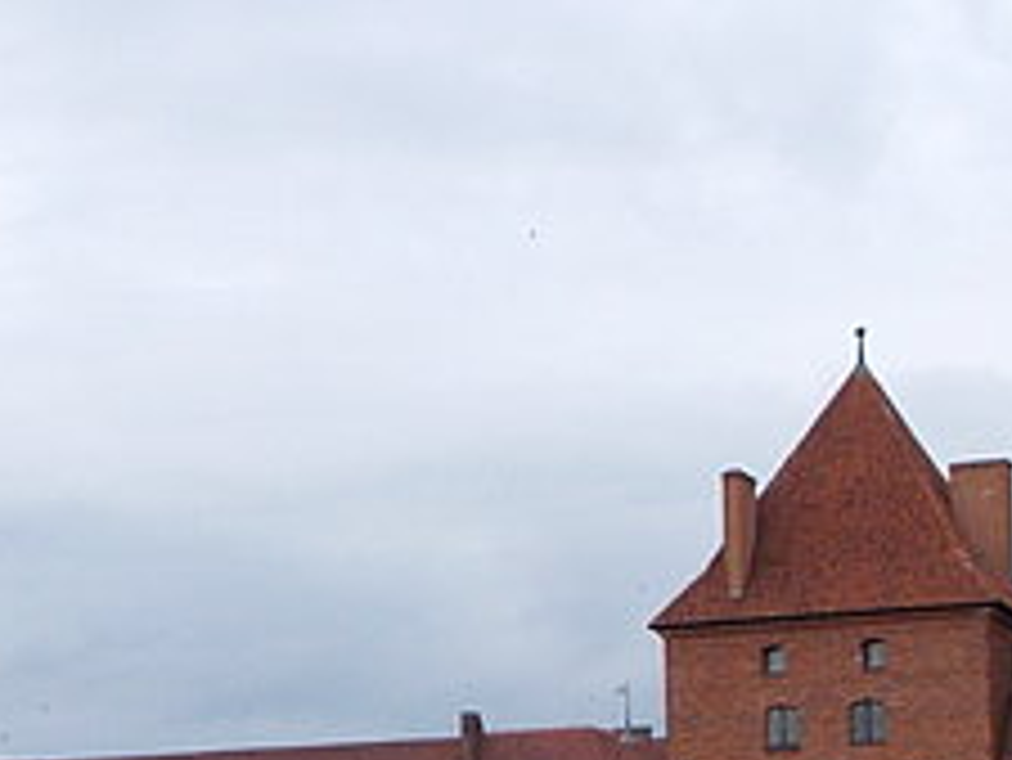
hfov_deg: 18.4
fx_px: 3042
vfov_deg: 14.0
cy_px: 758
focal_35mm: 104
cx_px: -13
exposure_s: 1/200
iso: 80
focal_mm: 4.6
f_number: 8
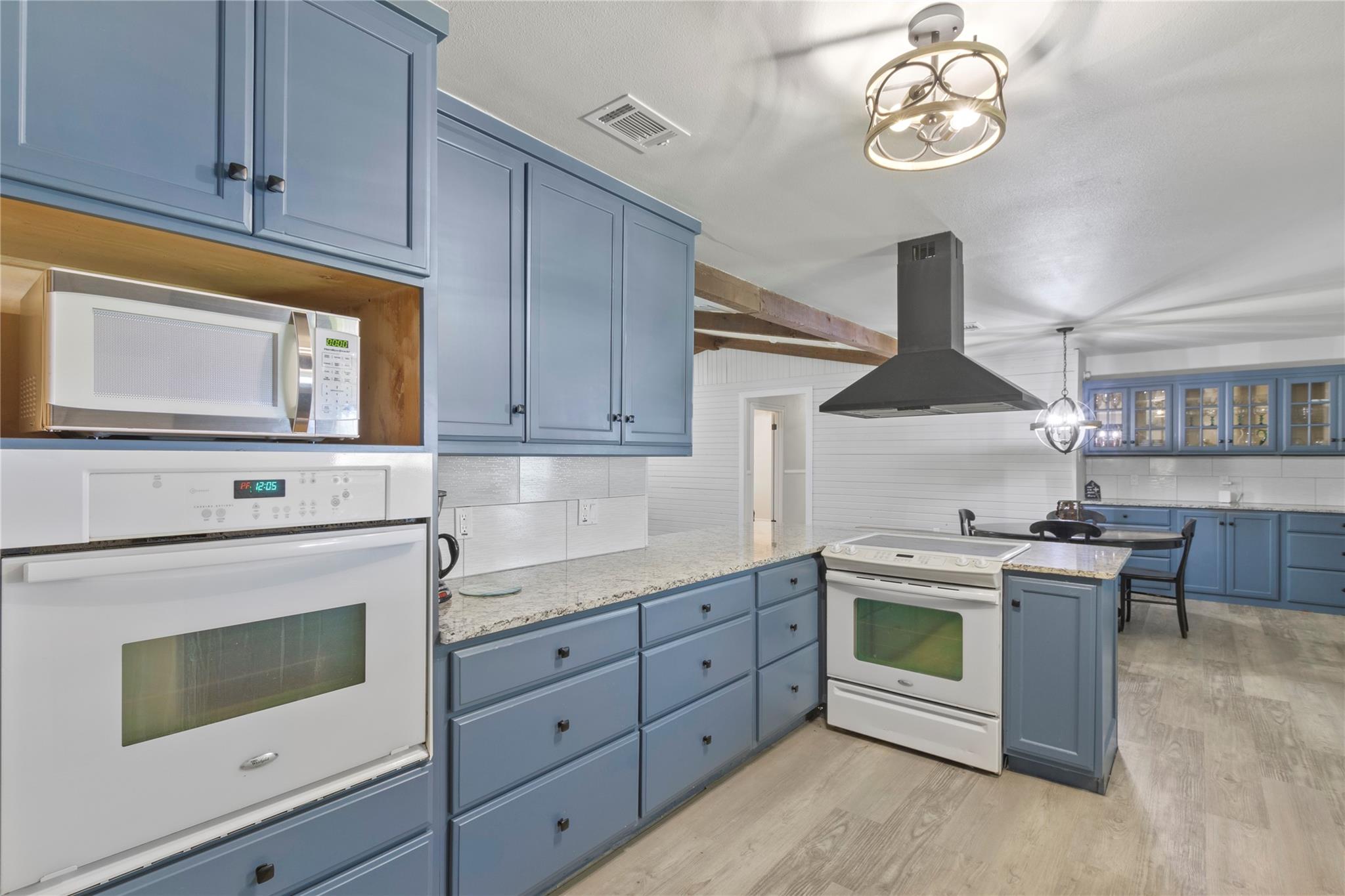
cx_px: 672
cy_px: 448
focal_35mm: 17
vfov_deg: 70.4
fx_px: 635
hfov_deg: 93.3
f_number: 9
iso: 100
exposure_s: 3
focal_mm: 11.5
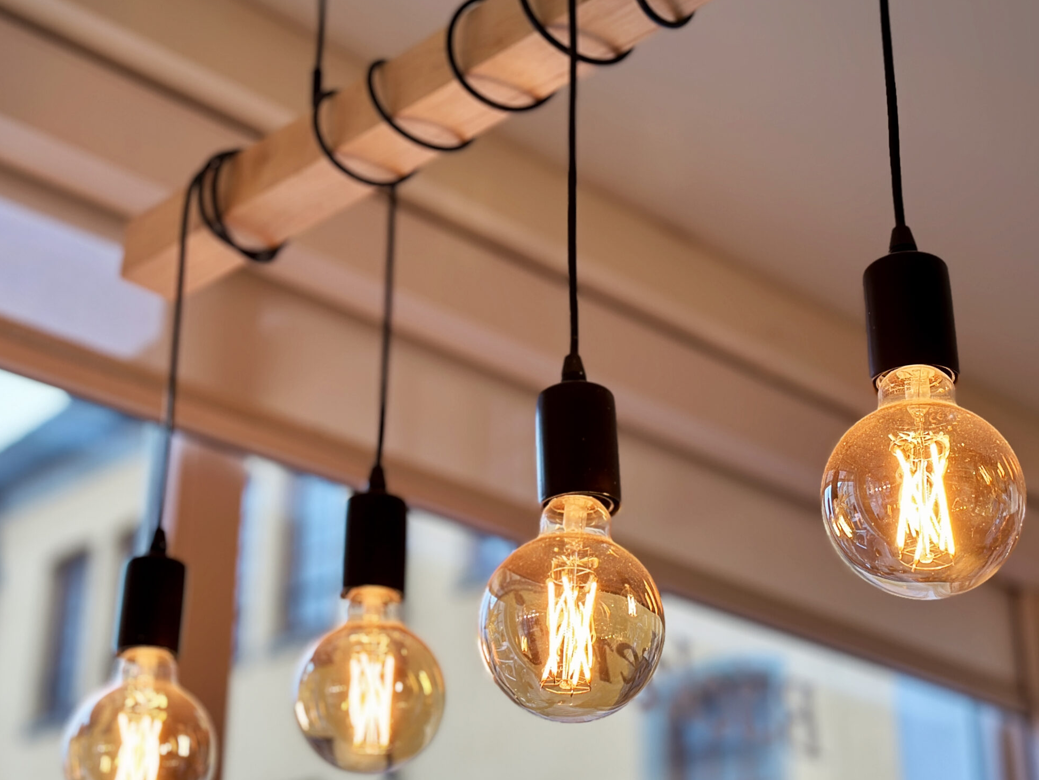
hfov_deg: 30.7
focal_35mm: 63
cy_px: 406
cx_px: 510
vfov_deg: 23.3
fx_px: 1891
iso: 80
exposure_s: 1/275
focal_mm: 6.86
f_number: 1.78
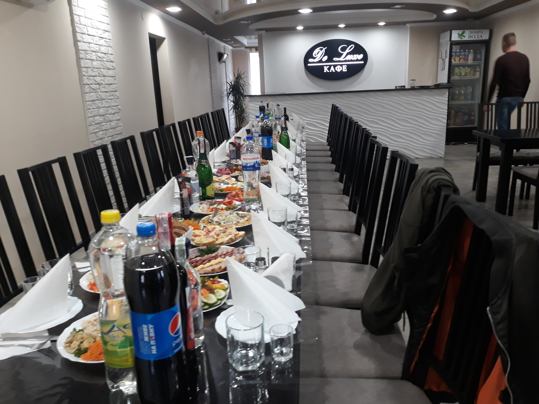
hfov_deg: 65.3
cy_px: 202
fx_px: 420
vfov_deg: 51.4
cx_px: 270
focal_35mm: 27
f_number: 1.7
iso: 160
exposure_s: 1/33
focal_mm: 3.71
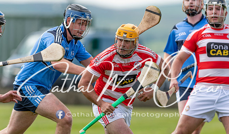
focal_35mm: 570
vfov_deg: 2.2
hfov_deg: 3.7
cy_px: 74
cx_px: 121
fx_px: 3499
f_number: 2.8
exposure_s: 1/1600
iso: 100
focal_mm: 300
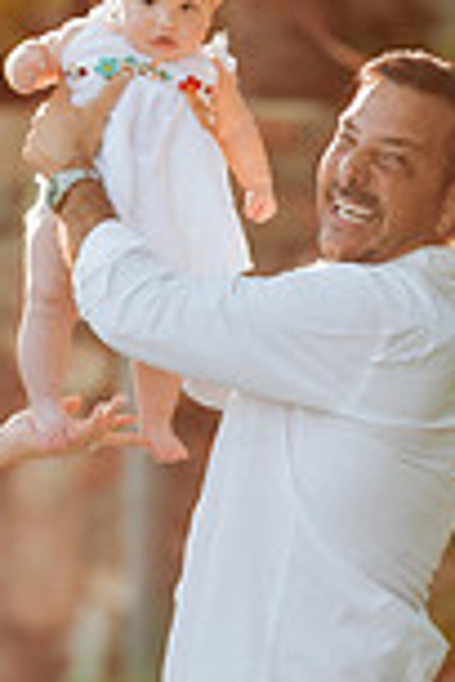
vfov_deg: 5.2
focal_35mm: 398
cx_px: 36
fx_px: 7545
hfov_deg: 3.5
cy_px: 660
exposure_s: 1/500
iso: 125
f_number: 1.8
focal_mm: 135
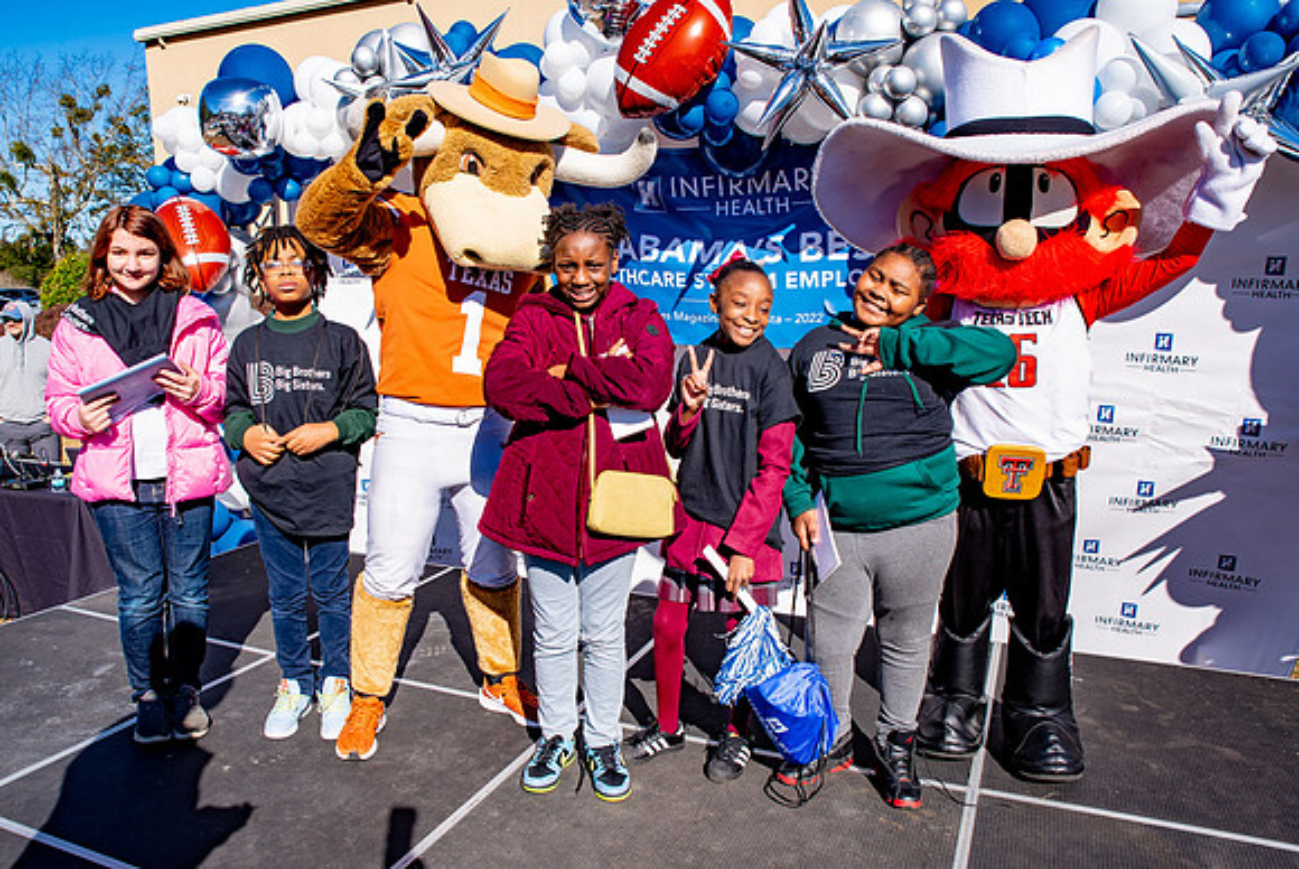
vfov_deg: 22.1
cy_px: 464
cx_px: 618
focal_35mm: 62
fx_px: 2227
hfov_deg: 32.5
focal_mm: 55
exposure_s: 1/250
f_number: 6.3
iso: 100
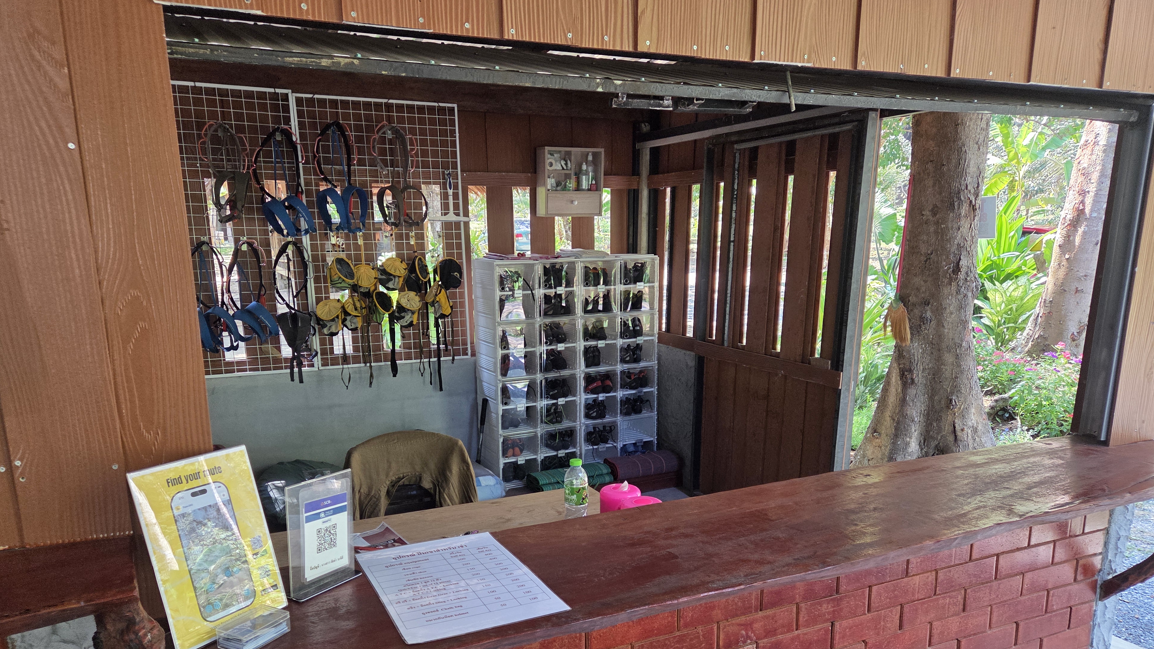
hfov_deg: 71.9
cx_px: 559
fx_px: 796
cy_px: 433
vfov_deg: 43.7
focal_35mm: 26
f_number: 1.8
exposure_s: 1/180
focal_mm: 5.4
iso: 160
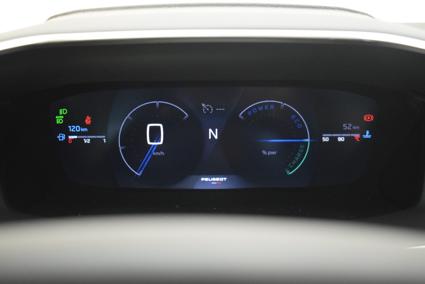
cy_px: 142
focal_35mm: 51
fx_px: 602
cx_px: 212
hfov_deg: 38.9
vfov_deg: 26.5
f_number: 4.5
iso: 4500
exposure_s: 1/60
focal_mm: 34
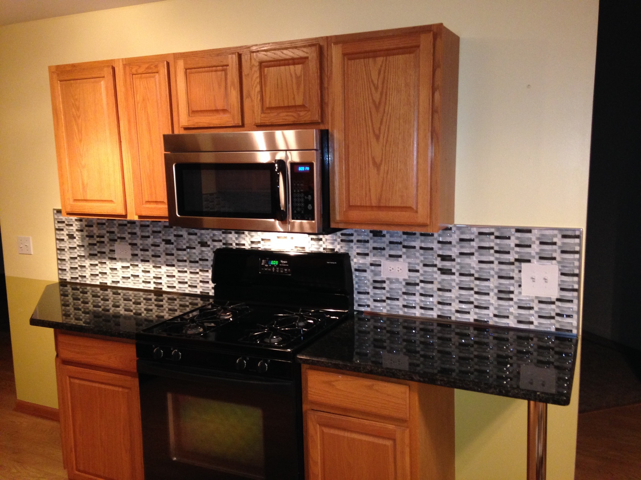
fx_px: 611
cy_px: 240
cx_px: 320
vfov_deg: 42.9
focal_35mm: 33
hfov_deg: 55.4
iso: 200
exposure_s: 1/16
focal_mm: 4.12
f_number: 2.4
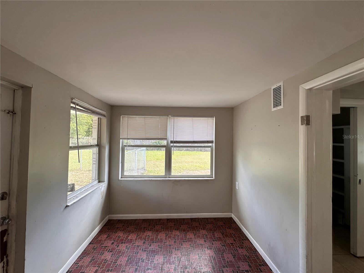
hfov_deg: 102.1
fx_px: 147
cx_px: 182
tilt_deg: +0.7
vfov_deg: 85.7
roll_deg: -1.1
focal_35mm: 14
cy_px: 136
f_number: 2.2
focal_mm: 2.22
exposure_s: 1/157
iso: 40
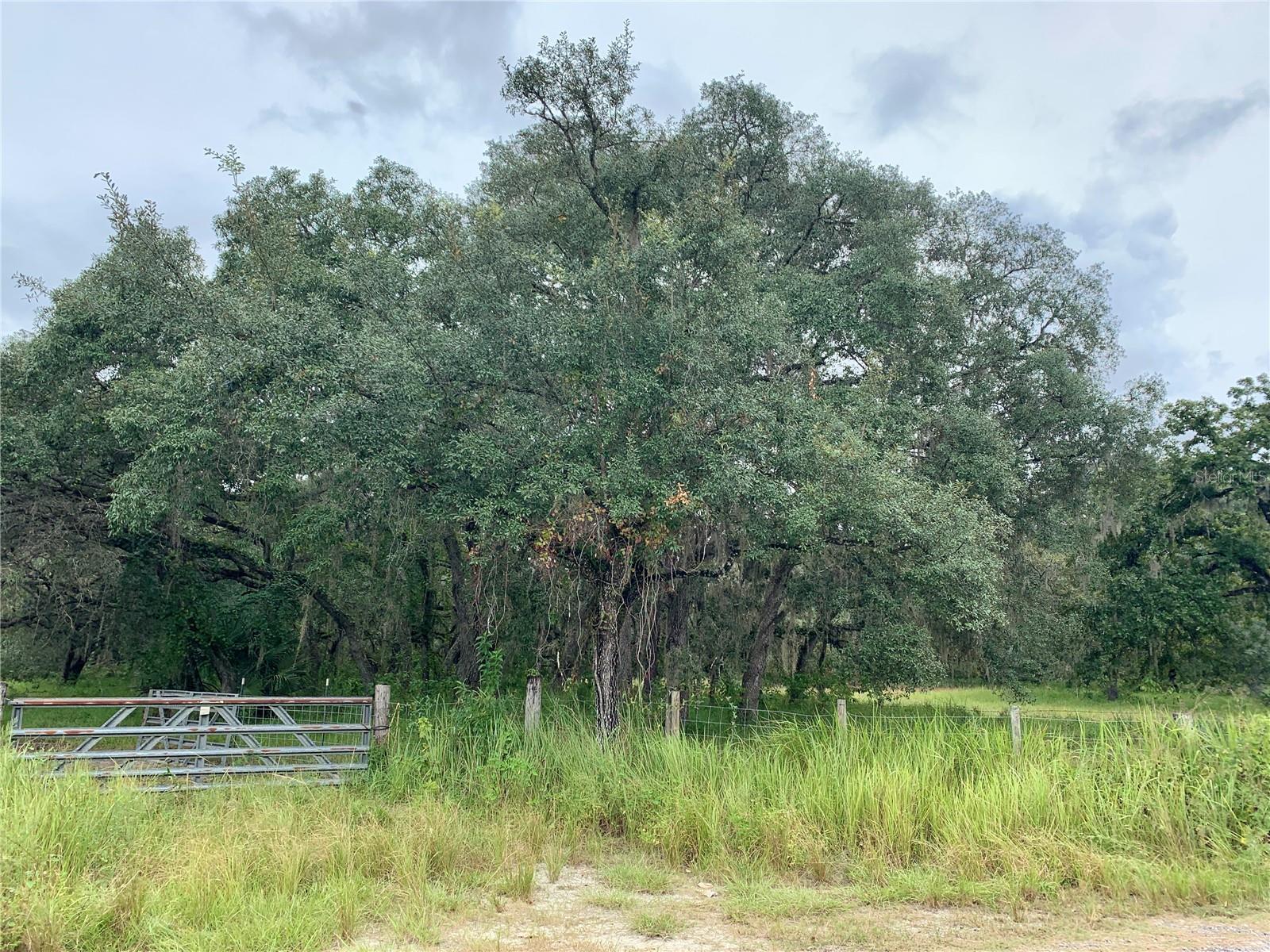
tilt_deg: +12.4
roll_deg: -1.7
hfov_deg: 67.3
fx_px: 954
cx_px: 635
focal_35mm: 26
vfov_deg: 53.1
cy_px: 476
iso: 25
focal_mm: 4.25
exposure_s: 1/1088
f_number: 1.8
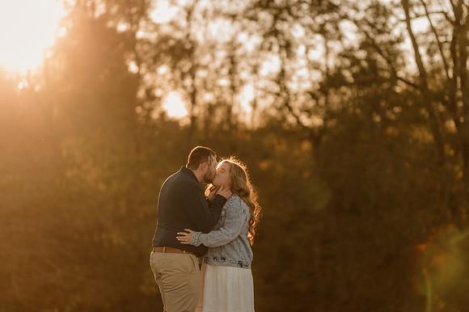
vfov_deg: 16.1
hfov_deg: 23.9
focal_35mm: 85
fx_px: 1107
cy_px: 156
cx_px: 234
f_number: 1.4
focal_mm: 85
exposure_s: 1/1000
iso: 50
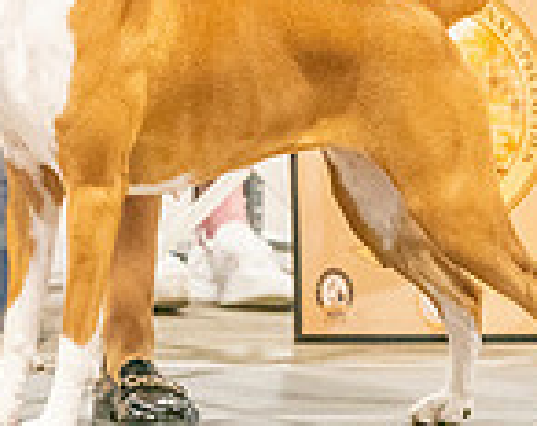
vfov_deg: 2.3
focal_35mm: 675
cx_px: 97
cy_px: -129
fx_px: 10699
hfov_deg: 2.9
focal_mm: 155
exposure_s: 1/250
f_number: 3.5
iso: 6400
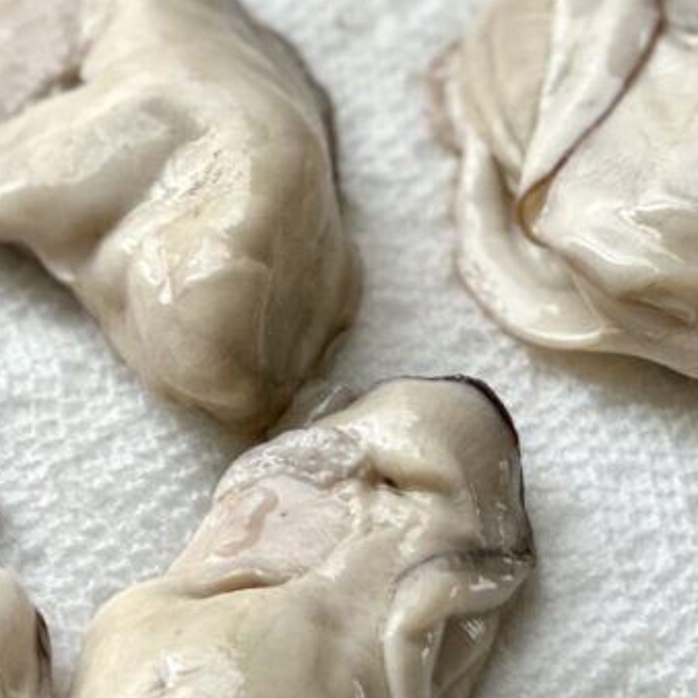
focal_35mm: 206
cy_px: 384
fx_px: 4699
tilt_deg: -48.4
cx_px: -62
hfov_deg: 8.4
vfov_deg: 8.5
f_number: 2.8
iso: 100
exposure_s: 1/121
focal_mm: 9
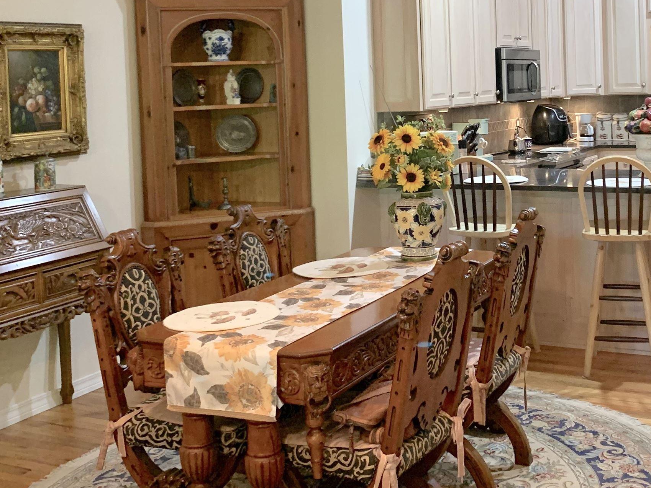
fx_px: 884
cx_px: 484
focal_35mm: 47
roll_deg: +0.9
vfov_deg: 30.0
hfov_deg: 39.4
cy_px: 83
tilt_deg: +1.0
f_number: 1.8
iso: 320
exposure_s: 1/60
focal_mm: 4.25
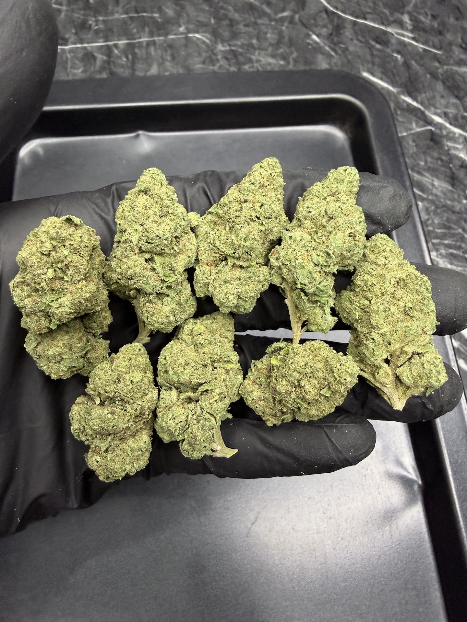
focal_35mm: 24
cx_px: 234
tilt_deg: -68.6
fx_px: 432
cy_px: 311
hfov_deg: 56.8
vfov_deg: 71.6
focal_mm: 2.22
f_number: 2.2
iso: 160
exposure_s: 1/50
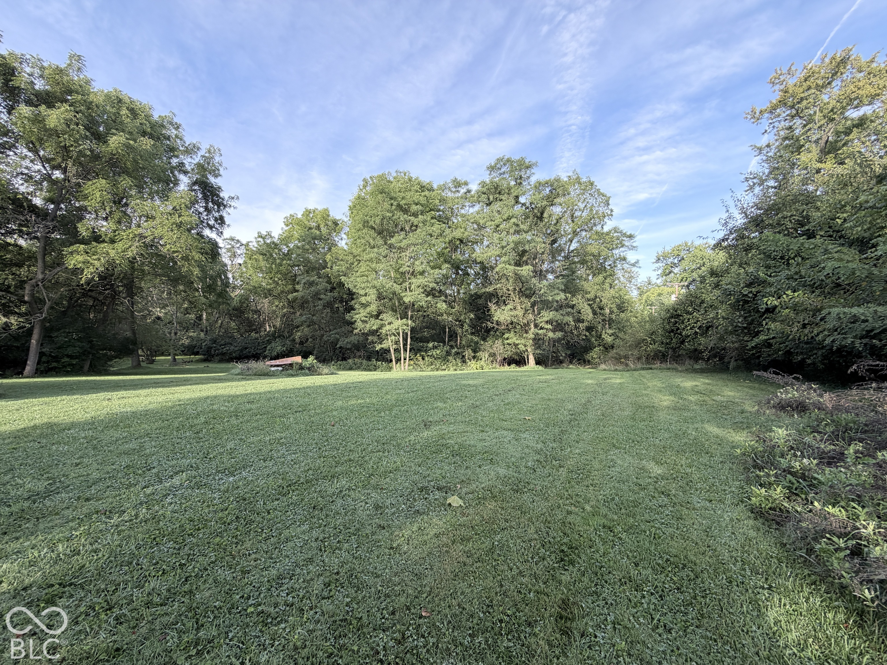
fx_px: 359
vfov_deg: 85.7
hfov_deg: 102.1
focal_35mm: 14
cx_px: 444
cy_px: 332
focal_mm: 2.22
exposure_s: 1/502
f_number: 2.2
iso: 64
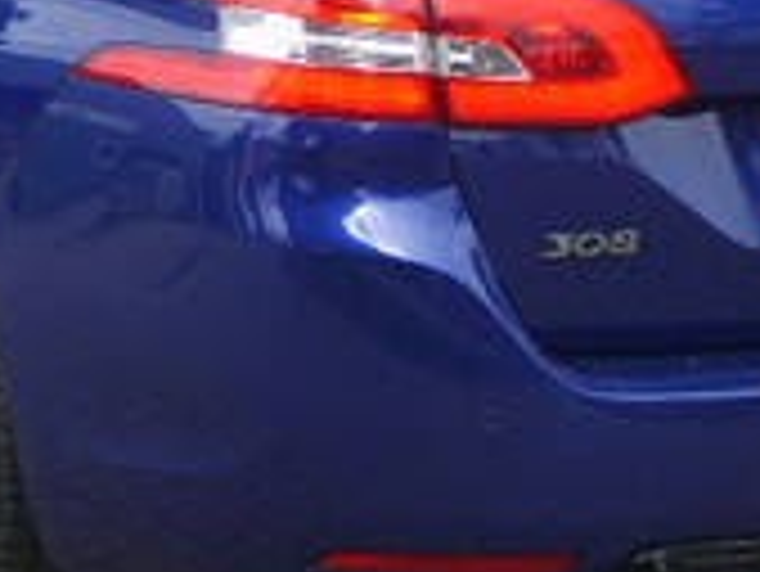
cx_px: 162
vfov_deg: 7.5
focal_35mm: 197
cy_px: 212
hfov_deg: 10.0
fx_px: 4328
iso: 50
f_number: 3.3
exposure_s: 1/250
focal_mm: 8.7
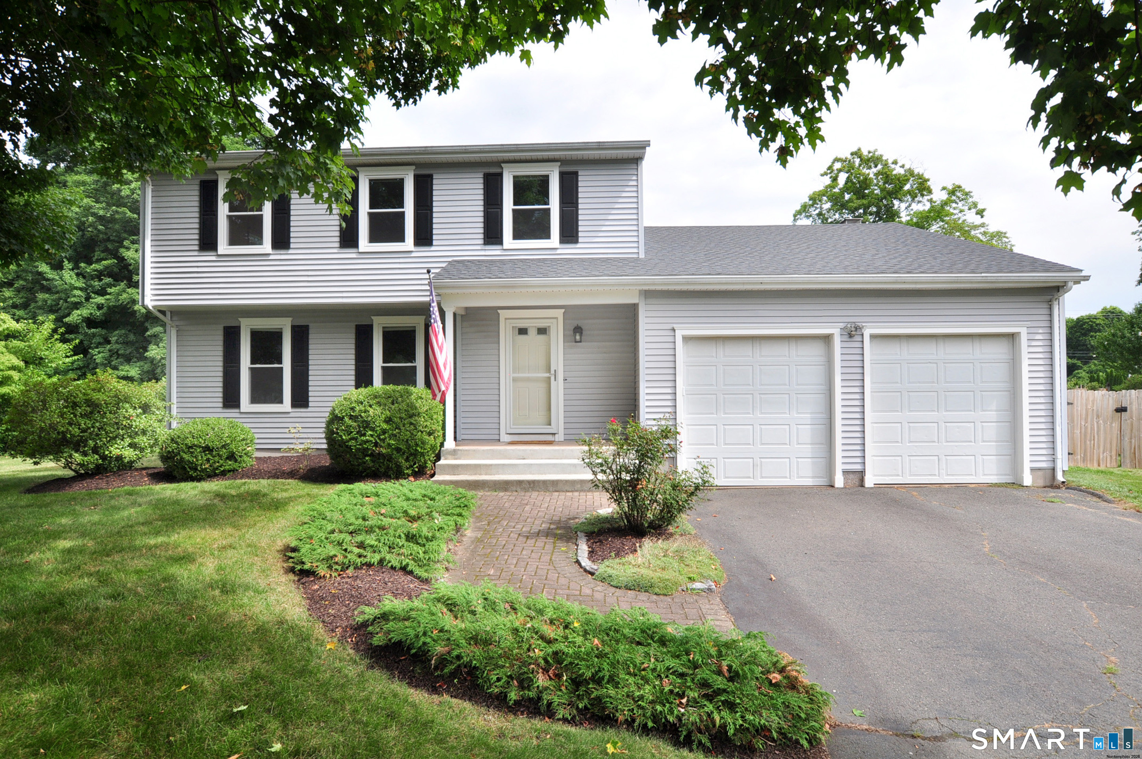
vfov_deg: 67.2
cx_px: 571
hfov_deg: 90.1
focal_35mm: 18
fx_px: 570
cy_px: 380
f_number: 9
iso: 250
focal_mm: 12
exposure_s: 1/200
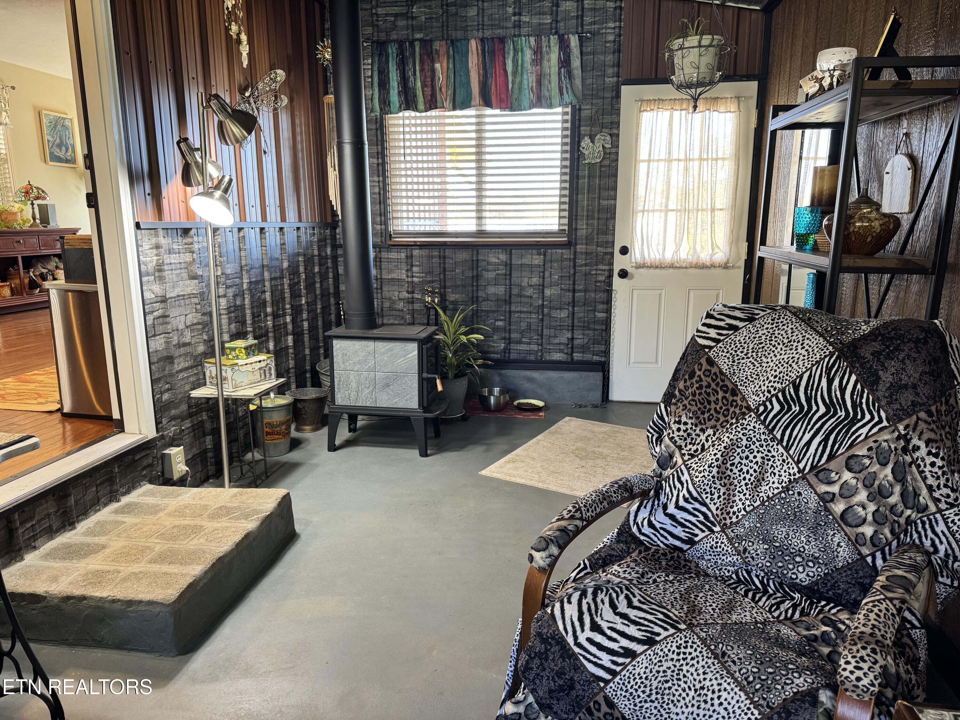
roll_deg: -0.1
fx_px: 666
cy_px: 360
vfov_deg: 56.8
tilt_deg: -12.9
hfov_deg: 71.6
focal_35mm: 24
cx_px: 480
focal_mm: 6.76
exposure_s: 1/60
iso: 250
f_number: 1.78
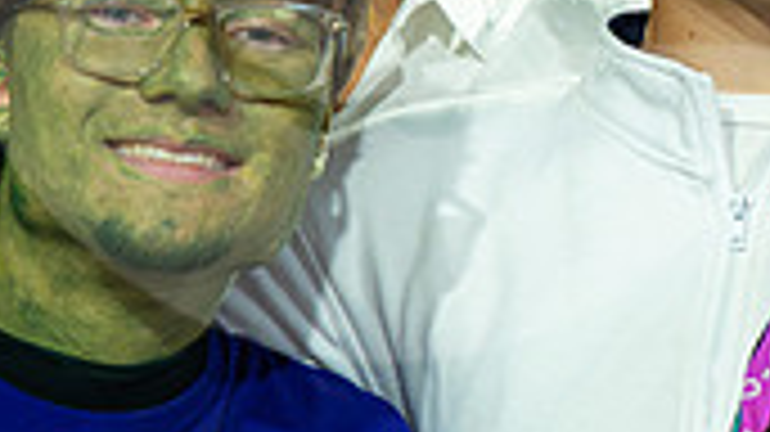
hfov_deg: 8.5
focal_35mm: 249
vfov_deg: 4.8
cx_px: 1180
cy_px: -169
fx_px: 5082
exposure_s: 1/1250
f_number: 3.2
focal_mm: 70
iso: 2500
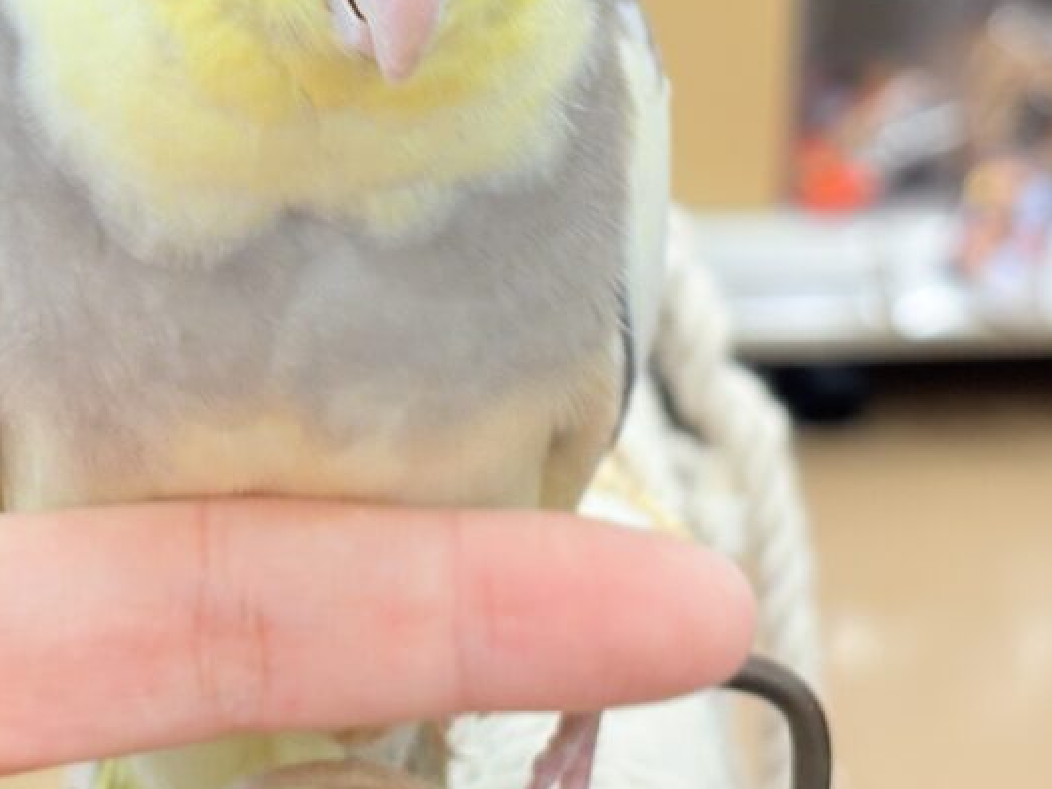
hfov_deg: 16.7
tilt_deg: -7.9
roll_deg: -1.6
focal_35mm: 118
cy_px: -48
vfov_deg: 12.4
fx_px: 3587
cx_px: 392
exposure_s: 1/50
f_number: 1.6
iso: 50
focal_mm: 5.96
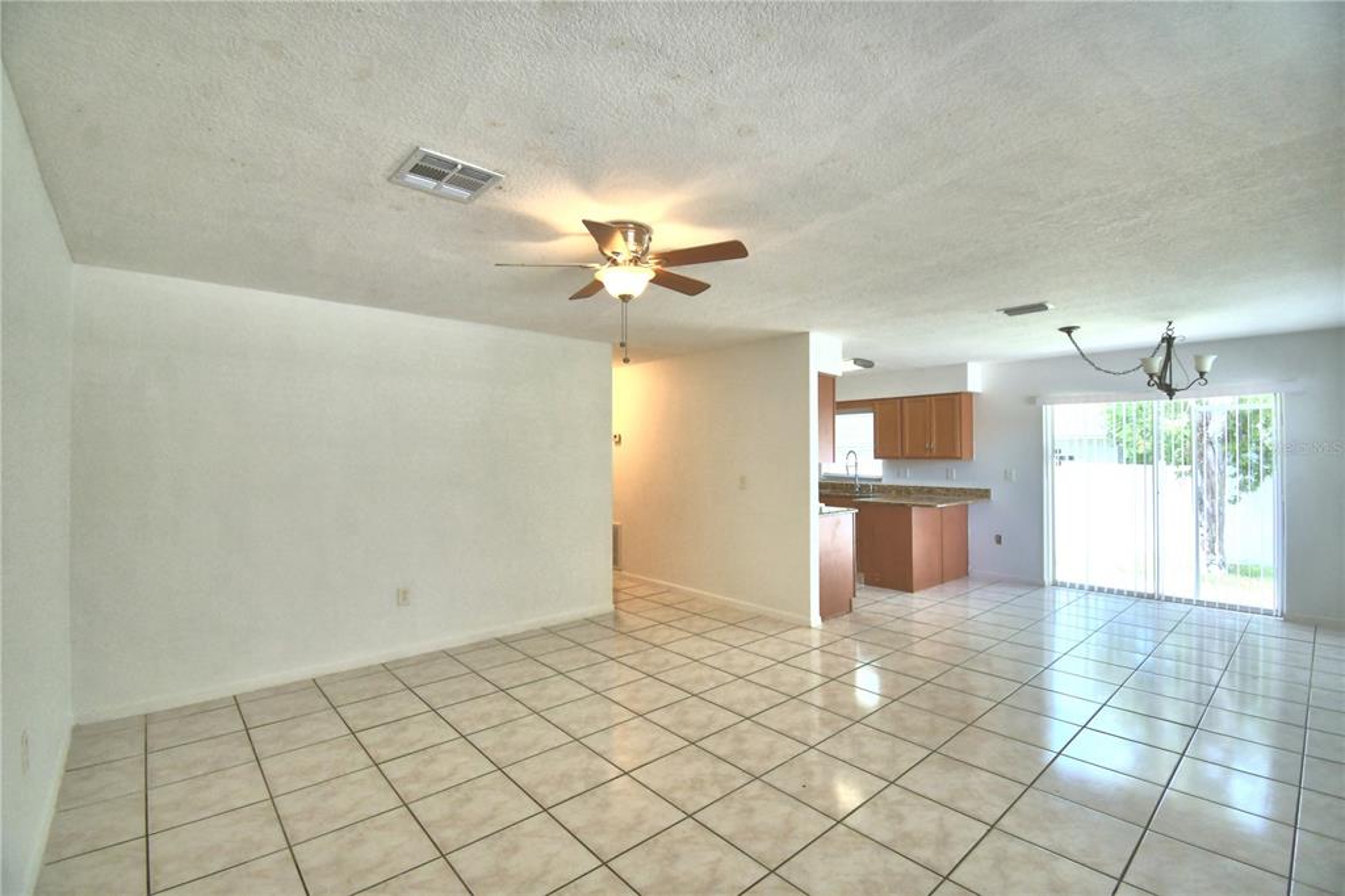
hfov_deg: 100.4
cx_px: 672
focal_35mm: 15
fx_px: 560
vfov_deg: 77.3
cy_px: 448
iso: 200
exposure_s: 1/125
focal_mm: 10
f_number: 4.5
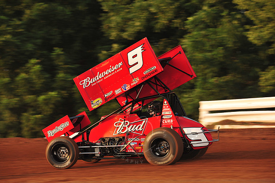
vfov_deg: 7.4
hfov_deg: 11.1
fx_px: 1412
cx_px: 138
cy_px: 92
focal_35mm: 185
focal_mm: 185
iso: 640
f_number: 9
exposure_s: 1/320
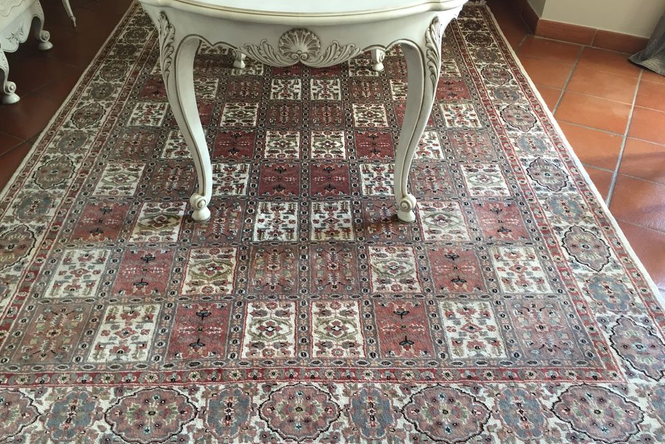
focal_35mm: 31
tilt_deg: -40.5
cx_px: 325
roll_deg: -1.1
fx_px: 573
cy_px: 248
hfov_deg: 60.3
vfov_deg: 42.3
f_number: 2.2
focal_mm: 4.15
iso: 100
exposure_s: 1/33
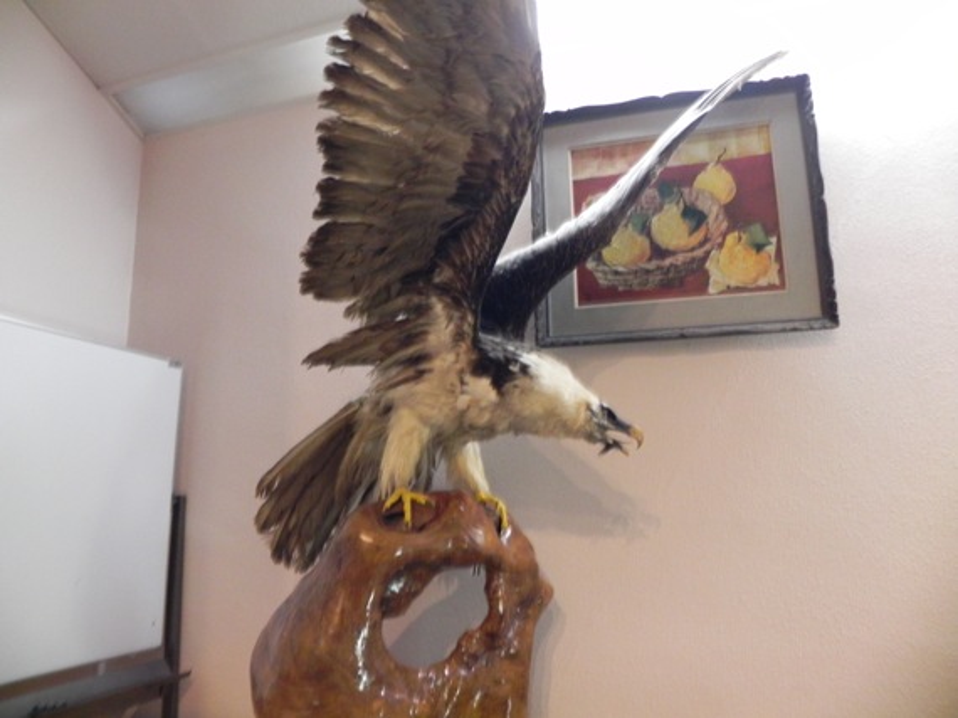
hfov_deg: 67.3
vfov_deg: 53.0
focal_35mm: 26
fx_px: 719
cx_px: 479
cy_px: 359
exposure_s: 1/5
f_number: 2.8
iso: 400
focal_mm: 4.6
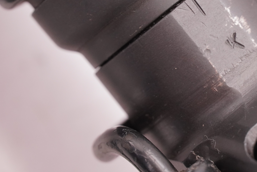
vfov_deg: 3.3
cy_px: 32
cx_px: 234
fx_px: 2971
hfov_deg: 4.9
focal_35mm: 416
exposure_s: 1/125
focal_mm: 135
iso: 1000
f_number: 5.6
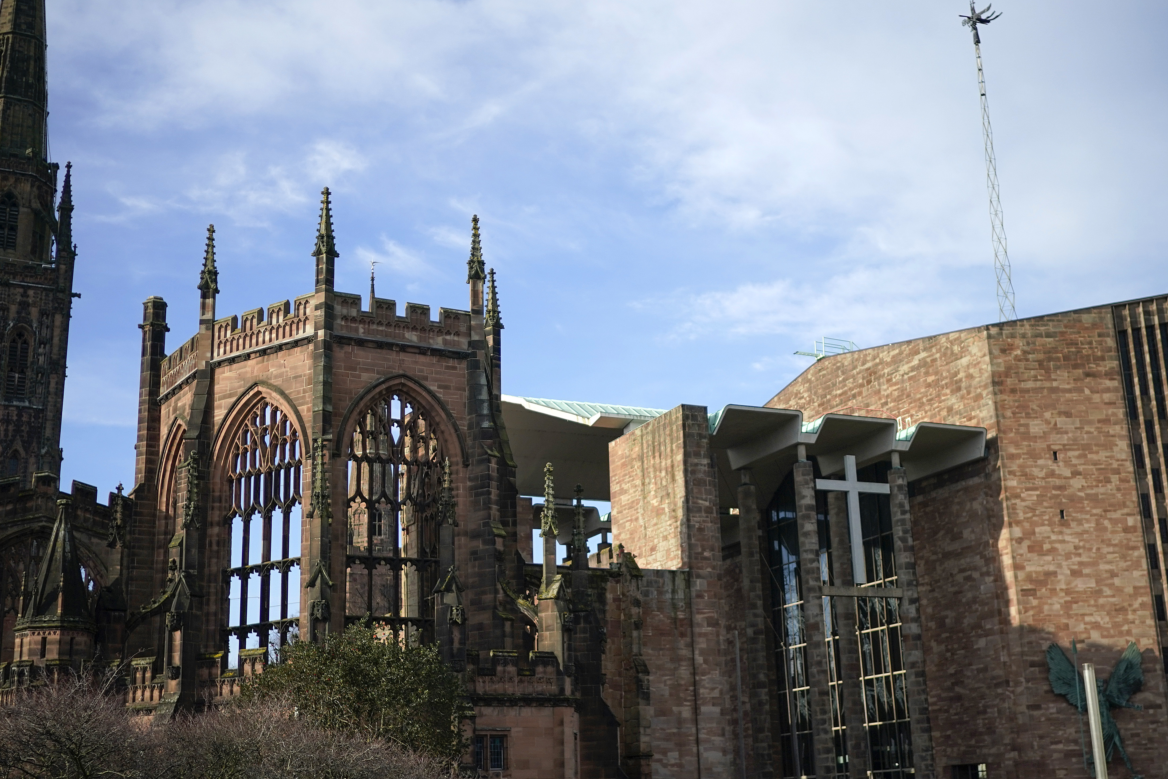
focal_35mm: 48
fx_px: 1557
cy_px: 348
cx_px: 609
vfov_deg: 28.1
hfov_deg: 41.1
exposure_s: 1/16000
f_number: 1.4
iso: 250
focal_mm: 35
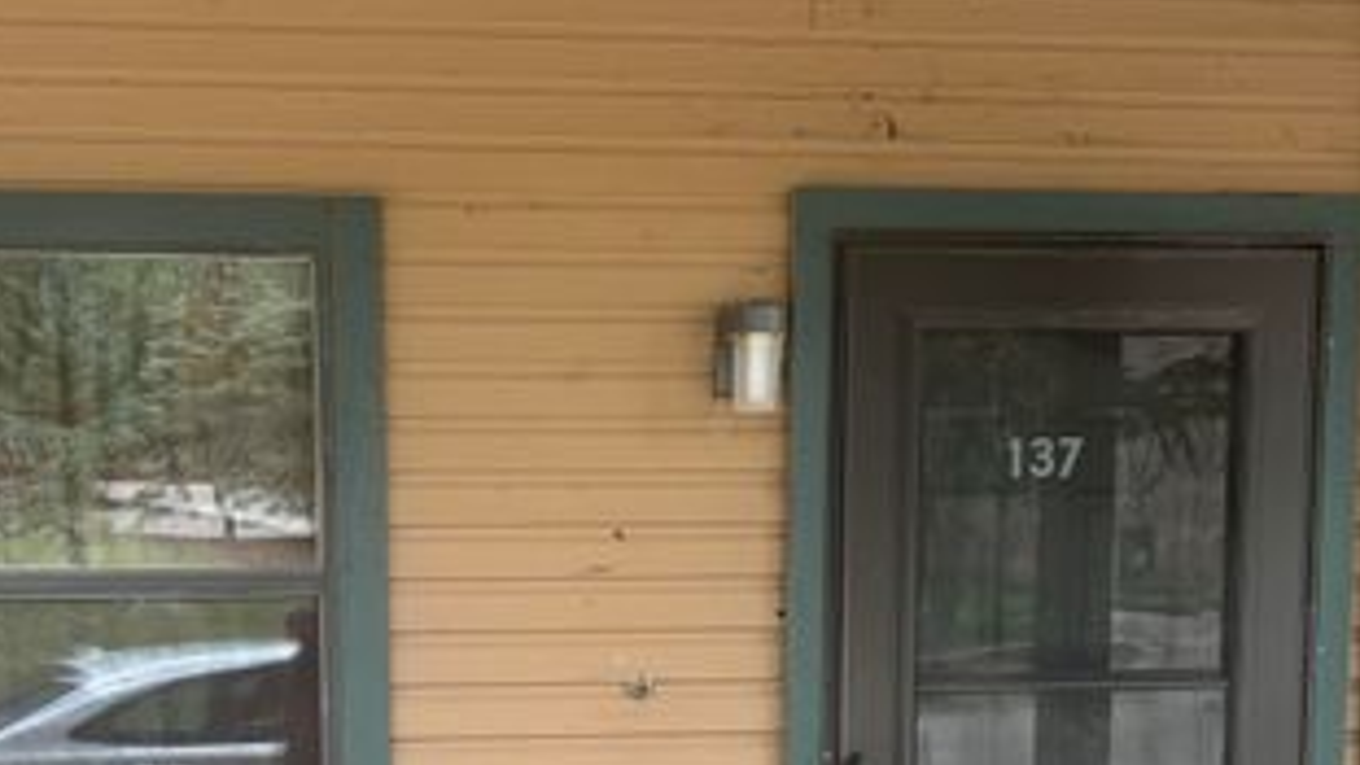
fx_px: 1515
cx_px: 503
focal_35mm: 42
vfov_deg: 27.0
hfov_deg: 47.9
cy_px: 732
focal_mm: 6.76
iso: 64
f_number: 1.78
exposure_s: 1/121
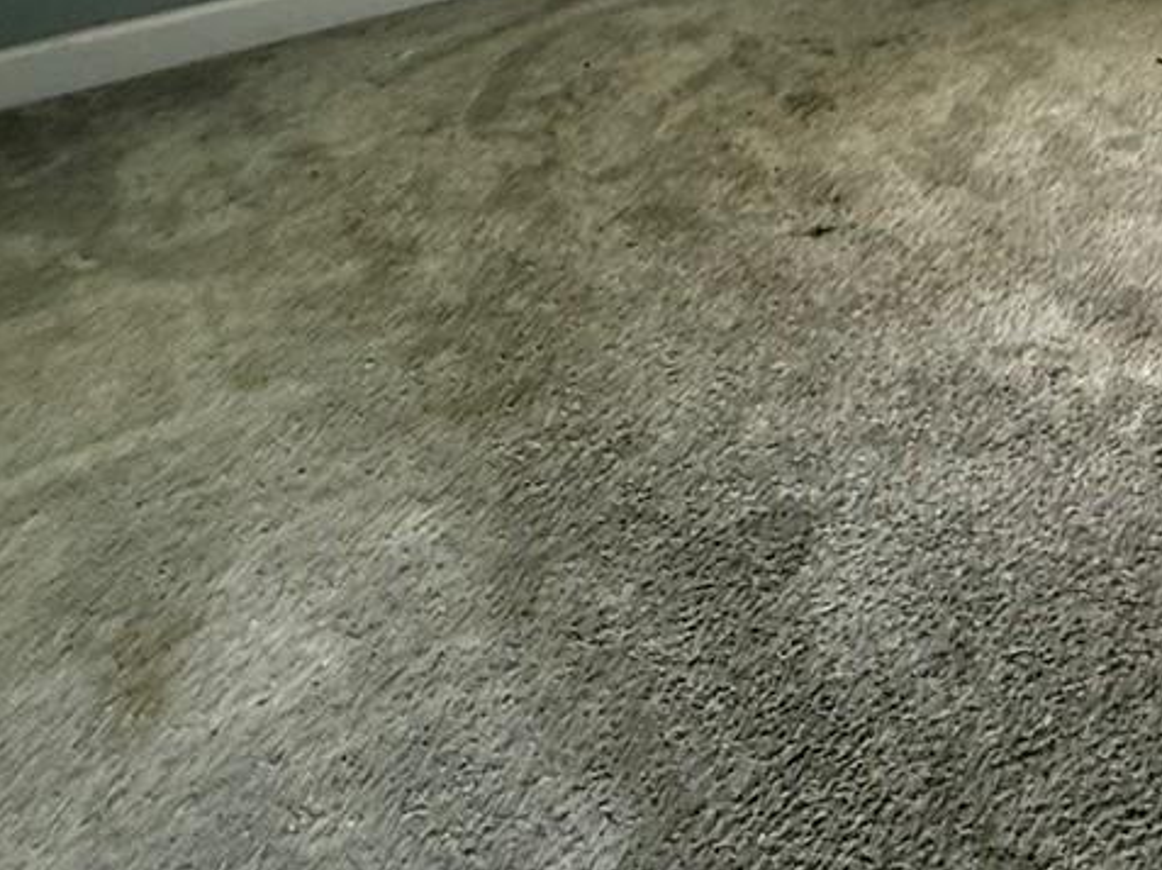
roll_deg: -1.3
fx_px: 1577
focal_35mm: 47
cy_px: -512
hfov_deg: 35.3
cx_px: 1242
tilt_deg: -4.8
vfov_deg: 23.2
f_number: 2.2
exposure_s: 1/120
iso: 640
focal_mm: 2.22
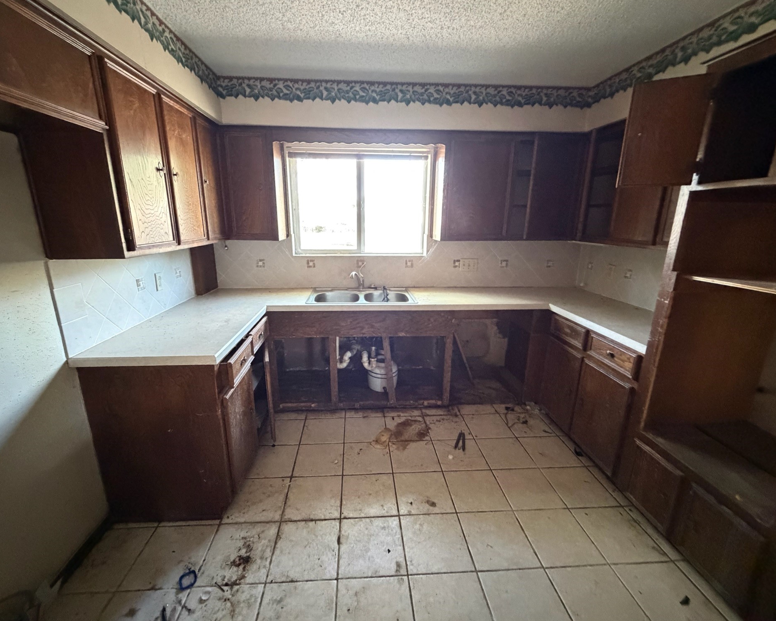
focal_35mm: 15
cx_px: 378
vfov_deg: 84.0
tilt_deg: -17.4
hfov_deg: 96.8
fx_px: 345
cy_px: 303
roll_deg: -1.1
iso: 1000
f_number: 2.2
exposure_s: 1/60
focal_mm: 2.22
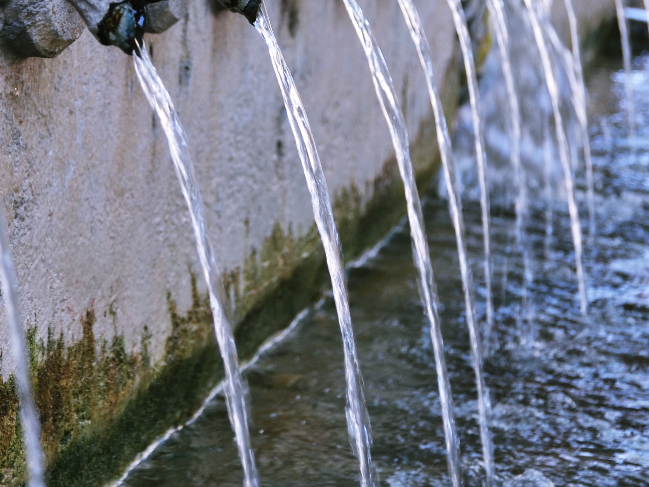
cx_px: 76
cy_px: 72
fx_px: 2480
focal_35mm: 132
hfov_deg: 14.8
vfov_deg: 11.2
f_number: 4.5
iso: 100
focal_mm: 35
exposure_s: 1/80
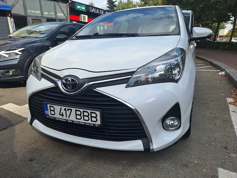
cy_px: 89
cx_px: 118
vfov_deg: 58.9
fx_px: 157
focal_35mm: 23
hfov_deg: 73.9
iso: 40
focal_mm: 5.54
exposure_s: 1/2146
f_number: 1.8
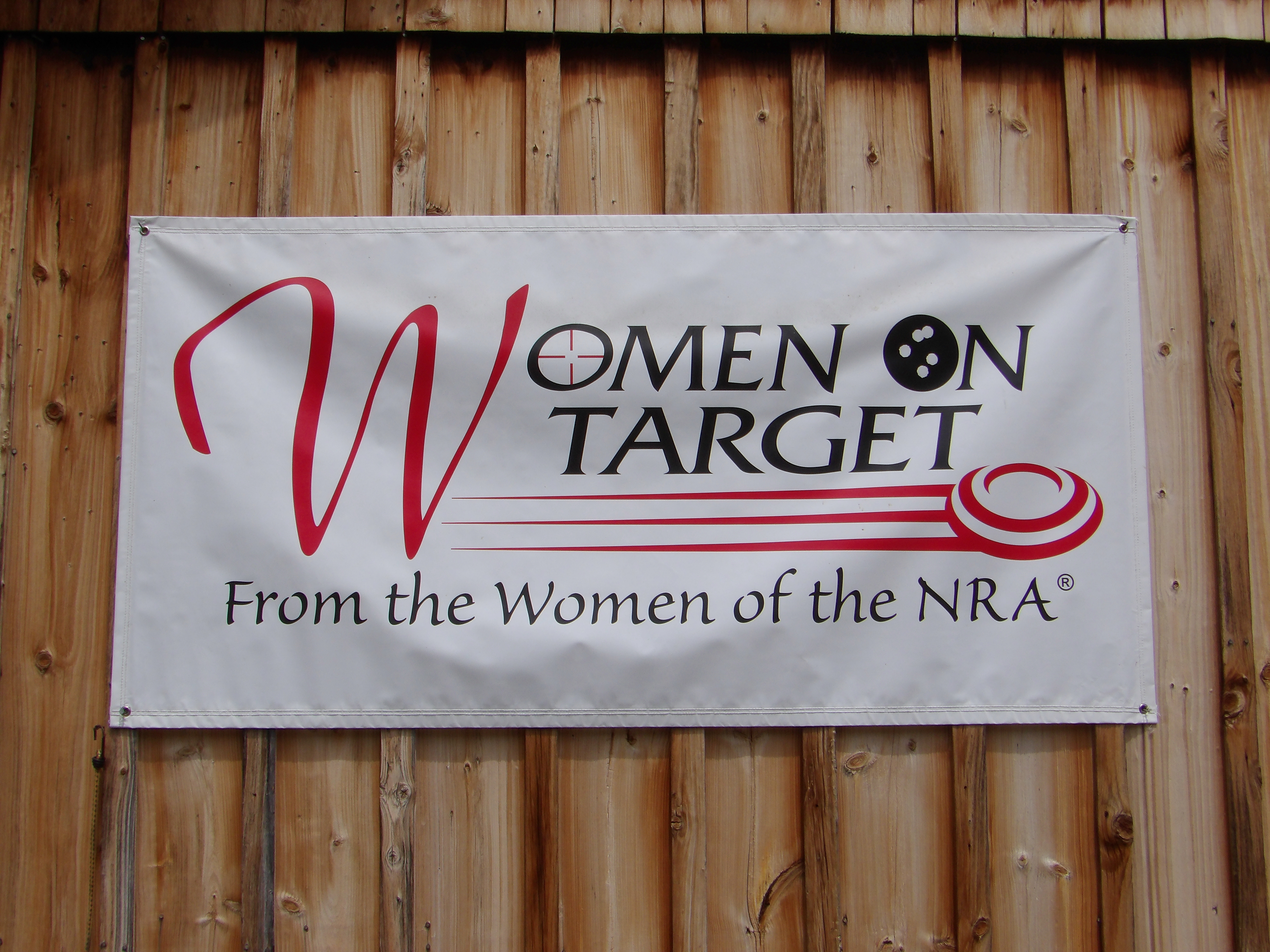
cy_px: 476
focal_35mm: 51
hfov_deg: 37.5
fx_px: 1871
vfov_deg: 28.6
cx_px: 635
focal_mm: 9.2
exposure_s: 1/632
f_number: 5.3
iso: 100
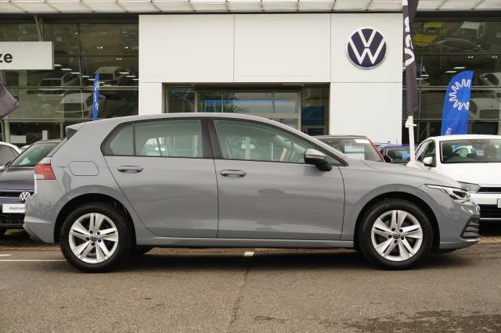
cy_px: 166
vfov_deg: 30.8
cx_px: 250
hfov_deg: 45.0
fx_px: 605
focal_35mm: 44
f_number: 6.3
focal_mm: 29
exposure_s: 1/80
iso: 100
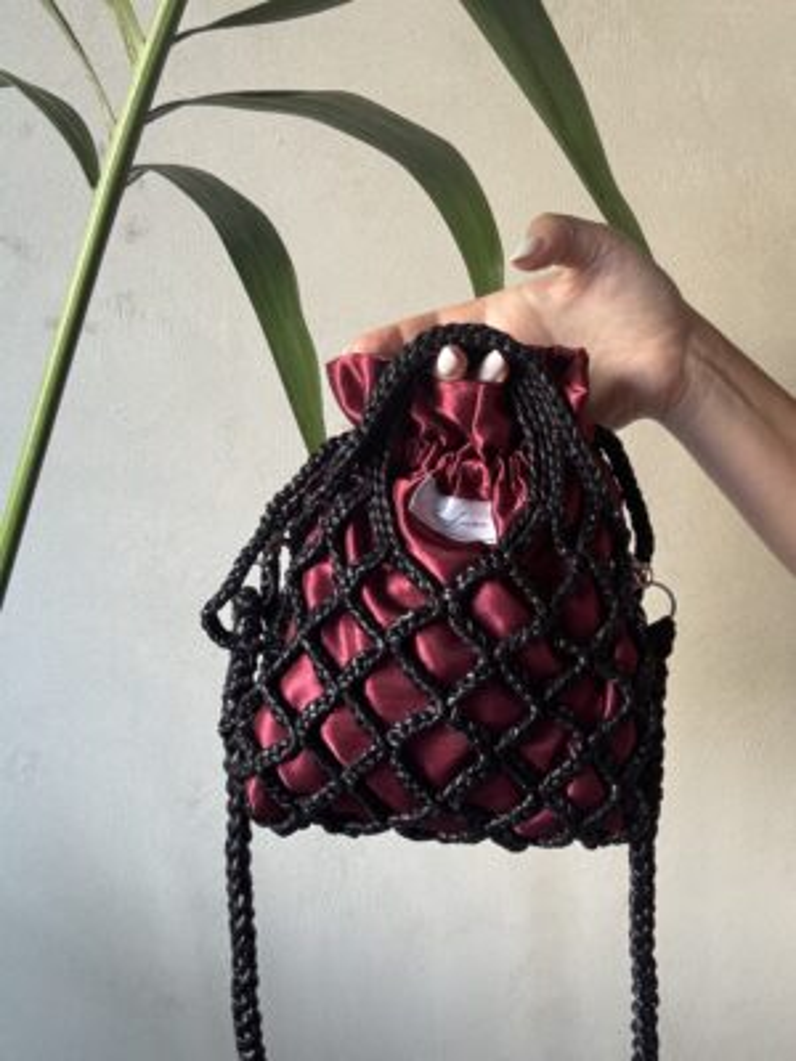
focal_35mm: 30
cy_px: 530
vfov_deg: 60.0
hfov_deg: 46.8
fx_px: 920
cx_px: 398
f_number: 1.9
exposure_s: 1/60
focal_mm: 2.69
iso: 125
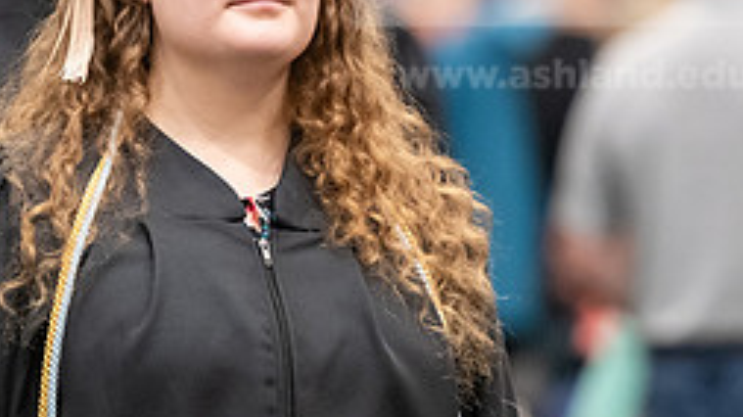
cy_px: 137
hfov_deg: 5.0
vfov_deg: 2.8
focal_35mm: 432
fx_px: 8507
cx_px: 264
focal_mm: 180
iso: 3200
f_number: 3.2
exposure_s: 1/200
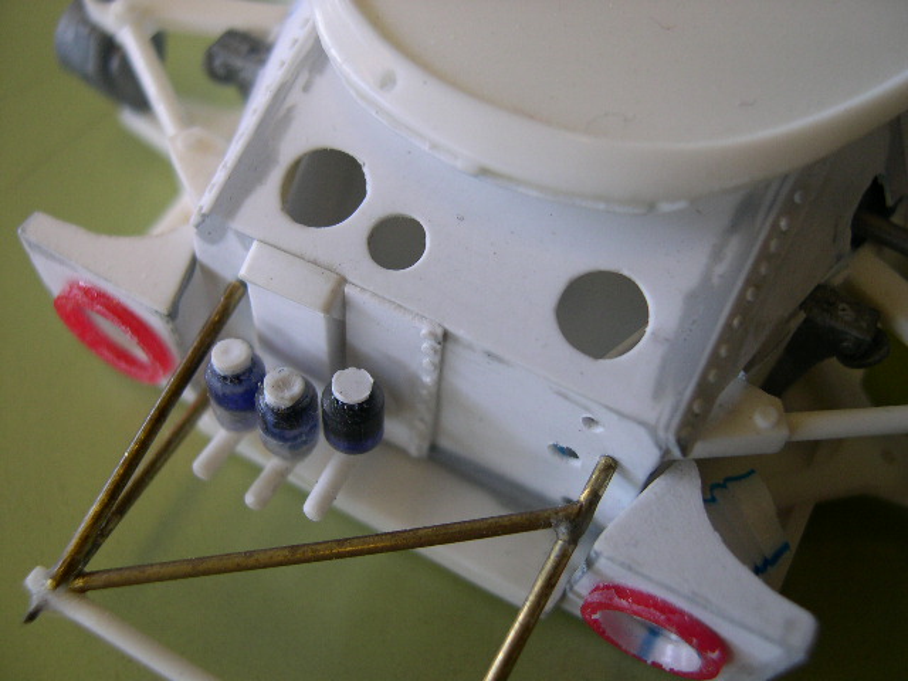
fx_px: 997
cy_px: 340
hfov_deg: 49.0
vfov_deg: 37.7
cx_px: 454
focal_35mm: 38
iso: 100
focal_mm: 8
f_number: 2.8
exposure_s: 1/49.1
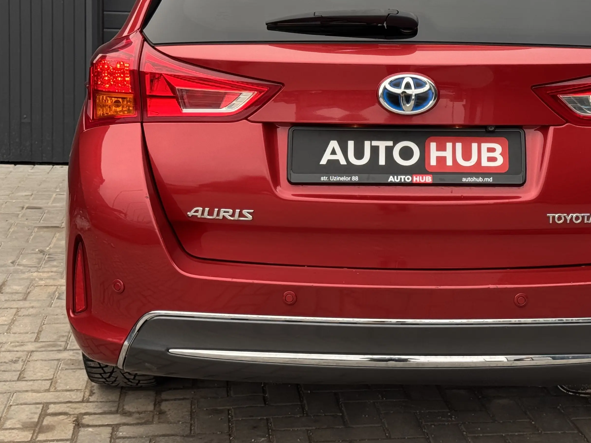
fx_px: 1366
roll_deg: -2.1
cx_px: 386
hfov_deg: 24.3
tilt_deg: -6.3
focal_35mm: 80
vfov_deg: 18.3
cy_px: 125
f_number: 1.78
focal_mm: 6.76
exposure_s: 1/535
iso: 64
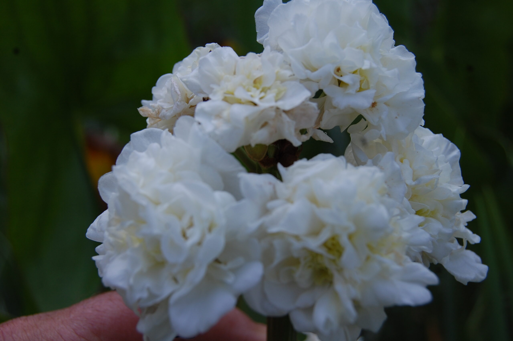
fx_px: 812
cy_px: 170
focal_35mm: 57
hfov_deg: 35.1
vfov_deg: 23.7
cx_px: 256
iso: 200
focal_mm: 38
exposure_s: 1/200
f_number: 7.1
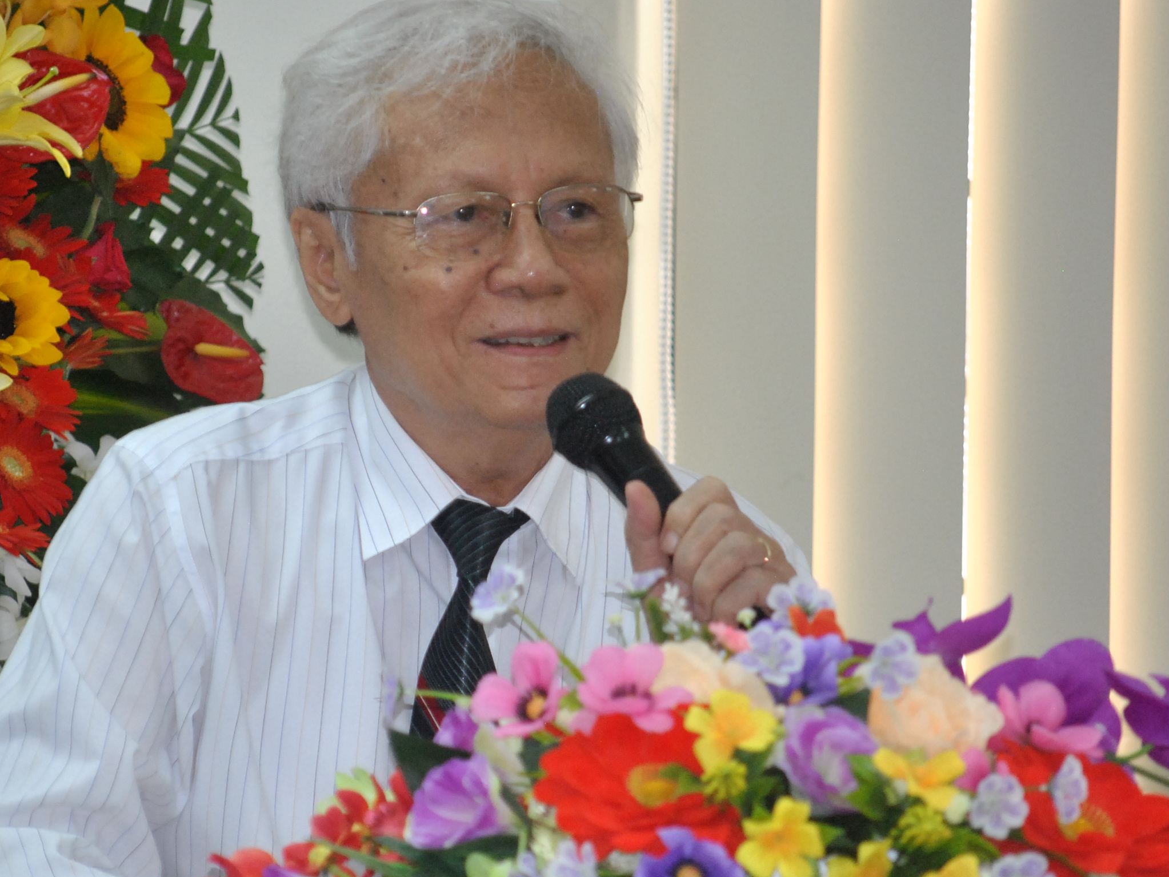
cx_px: 480
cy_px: 507
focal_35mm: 256
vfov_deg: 5.8
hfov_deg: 7.7
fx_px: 8636
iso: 800
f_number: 4.8
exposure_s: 1/60
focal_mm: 125
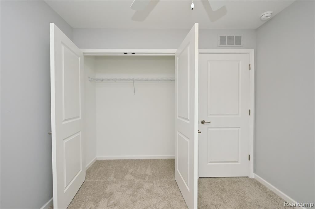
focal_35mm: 14
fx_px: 122
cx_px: 158
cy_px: 104
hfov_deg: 104.3
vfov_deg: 81.2
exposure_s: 1/60
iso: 250
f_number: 10
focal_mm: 14
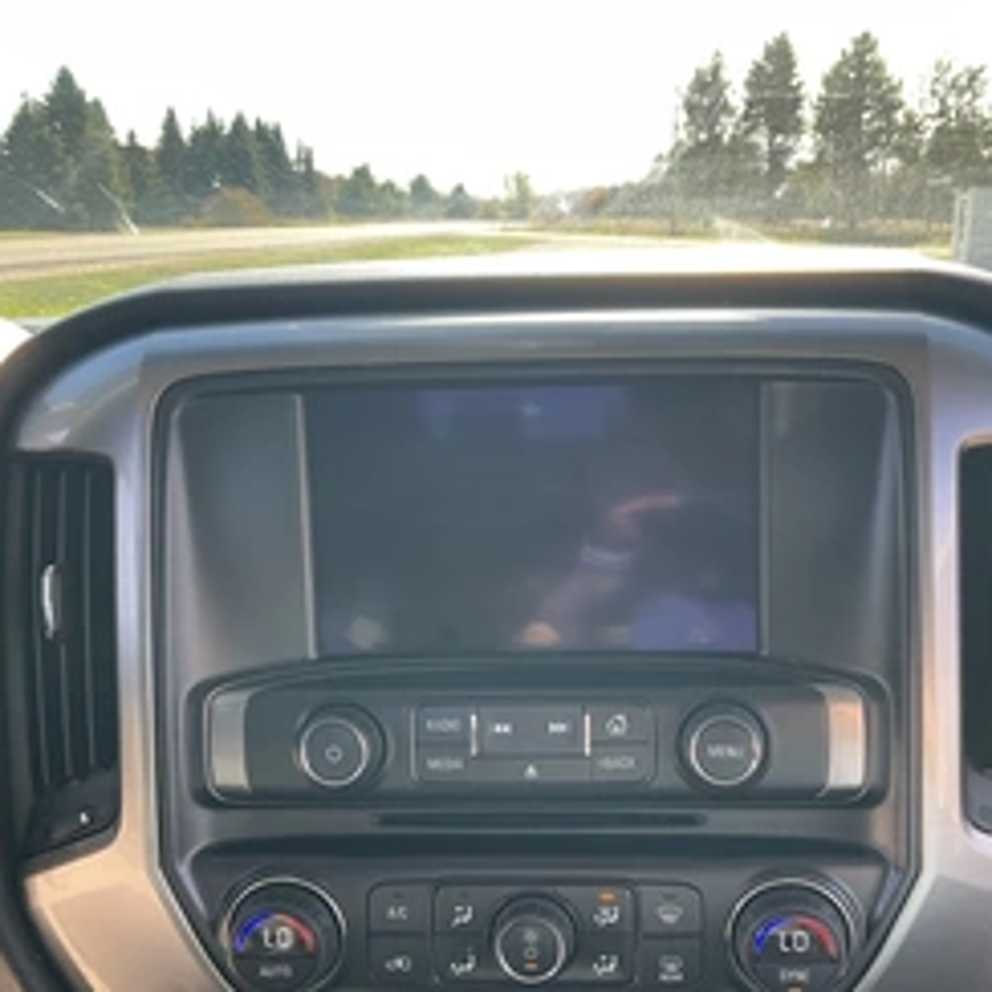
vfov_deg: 39.8
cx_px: 561
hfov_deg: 40.0
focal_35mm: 42
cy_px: 602
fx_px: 1362
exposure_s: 1/122
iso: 20
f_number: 1.8
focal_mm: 3
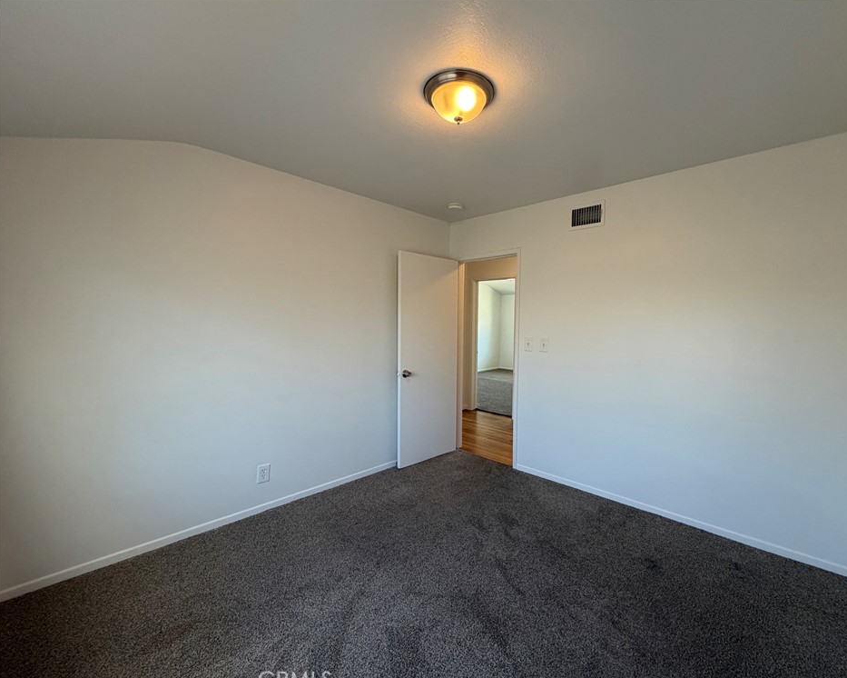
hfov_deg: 96.6
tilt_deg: -4.0
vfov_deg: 84.0
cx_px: 459
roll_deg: -0.7
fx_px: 376
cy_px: 344
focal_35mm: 15
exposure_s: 1/120
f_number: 2.2
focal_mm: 2.22
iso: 250
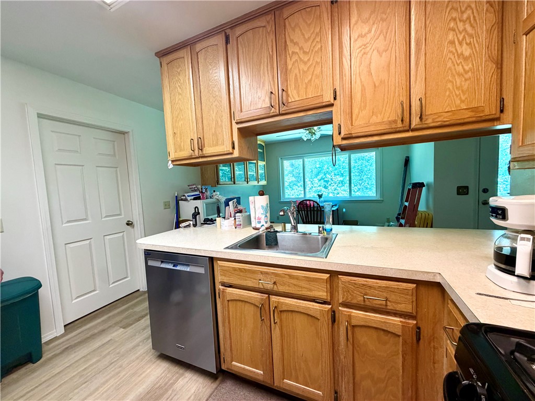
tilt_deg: -3.7
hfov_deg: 102.1
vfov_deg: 85.7
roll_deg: +2.9
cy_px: 200
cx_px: 268
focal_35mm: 14
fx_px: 216
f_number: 2.2
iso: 250
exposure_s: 1/60
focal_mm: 2.22
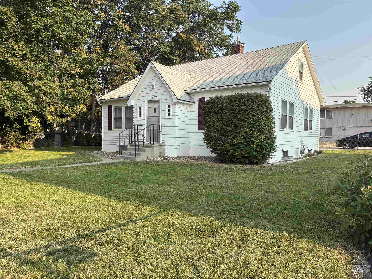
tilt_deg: -1.1
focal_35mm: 26
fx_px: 279
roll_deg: -1.1
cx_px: 186
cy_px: 140
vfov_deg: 53.1
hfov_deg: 67.3
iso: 50
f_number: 1.6
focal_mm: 5.96
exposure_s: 1/1196
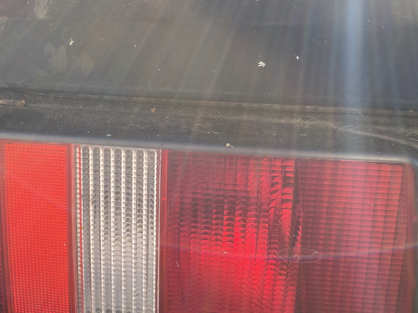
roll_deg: +0.7
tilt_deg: -16.0
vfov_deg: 27.9
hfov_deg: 35.5
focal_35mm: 52
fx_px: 628
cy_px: 109
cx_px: 78
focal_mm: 4.25
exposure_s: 1/299
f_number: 1.8
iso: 32
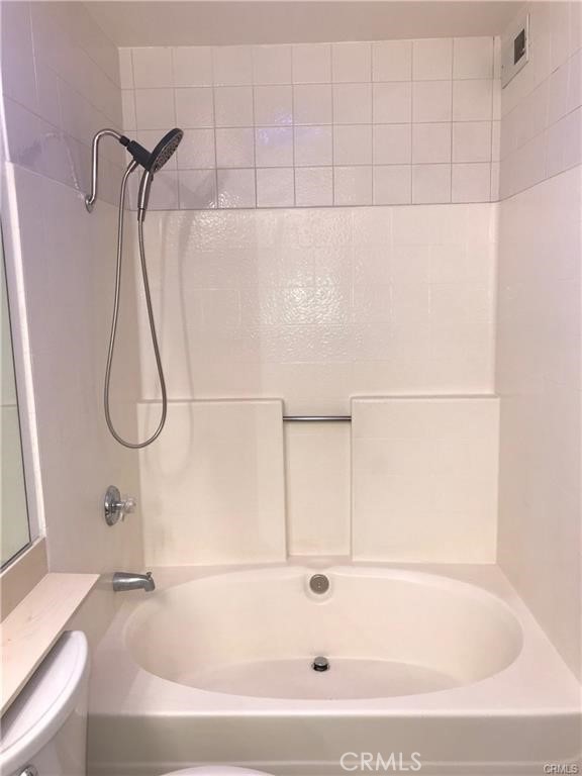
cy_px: 388
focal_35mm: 28
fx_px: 628
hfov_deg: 49.7
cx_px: 291
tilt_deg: -7.9
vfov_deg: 63.4
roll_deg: +0.9
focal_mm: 3.99
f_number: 1.8
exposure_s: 1/41
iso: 20
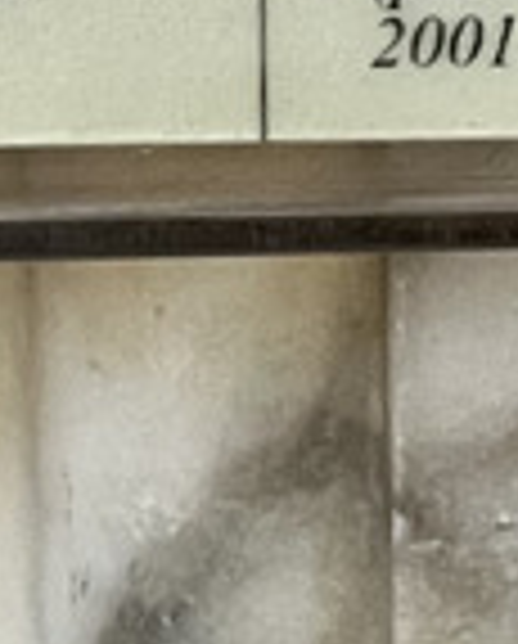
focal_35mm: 629
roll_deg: +1.5
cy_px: -752
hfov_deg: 2.5
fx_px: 12016
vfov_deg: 3.0
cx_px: -86
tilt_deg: -26.9
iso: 160
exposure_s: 1/121
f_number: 2.8
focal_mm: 9
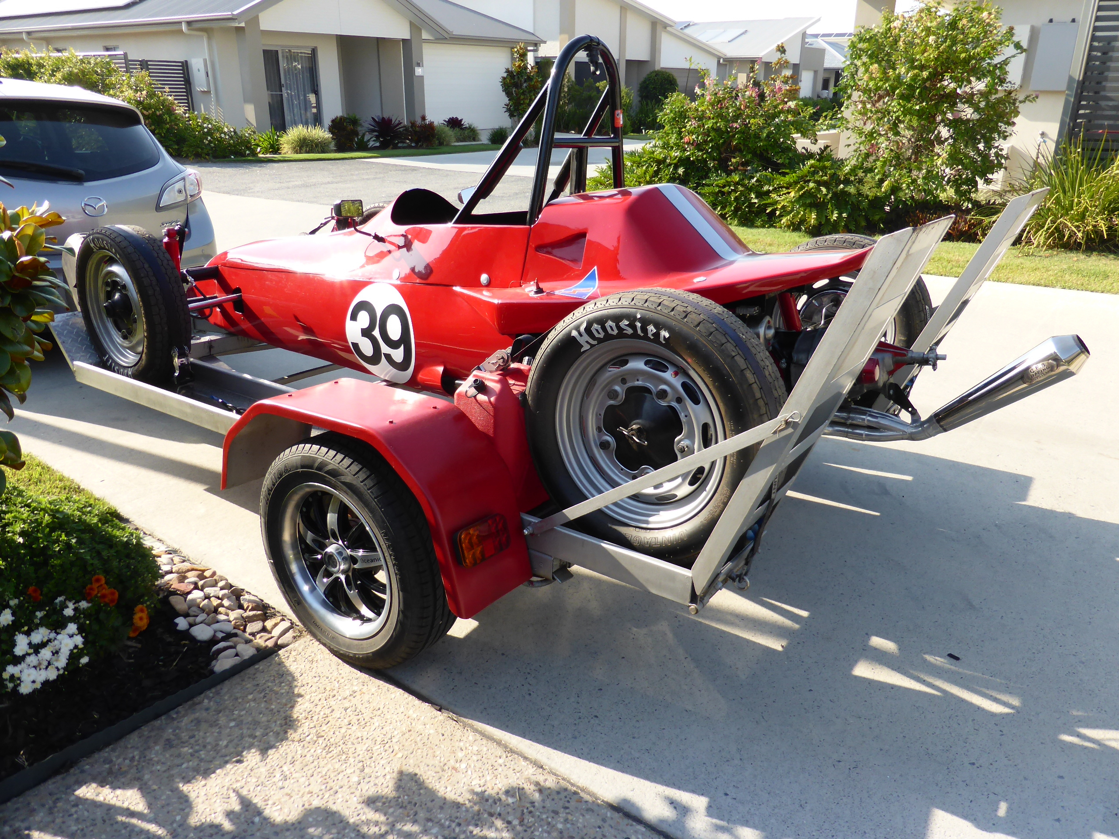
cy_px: 420
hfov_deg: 69.4
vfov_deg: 54.9
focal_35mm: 25
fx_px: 808
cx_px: 560
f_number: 3.3
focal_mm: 4.3
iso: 100
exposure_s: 1/400
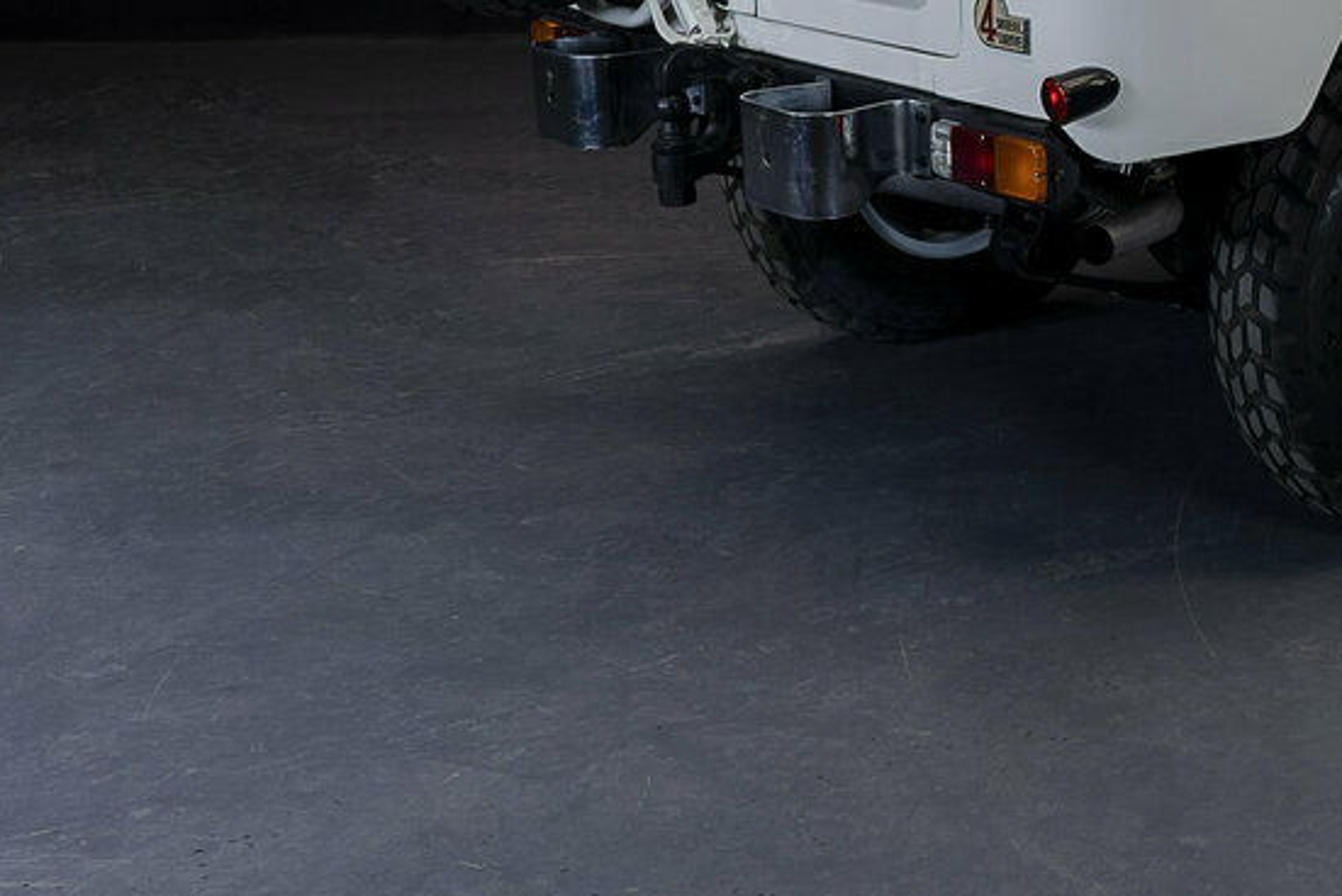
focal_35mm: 74
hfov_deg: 25.5
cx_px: 1437
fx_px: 2760
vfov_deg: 18.0
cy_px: 17
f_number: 10
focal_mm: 34
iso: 250
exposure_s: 1/3
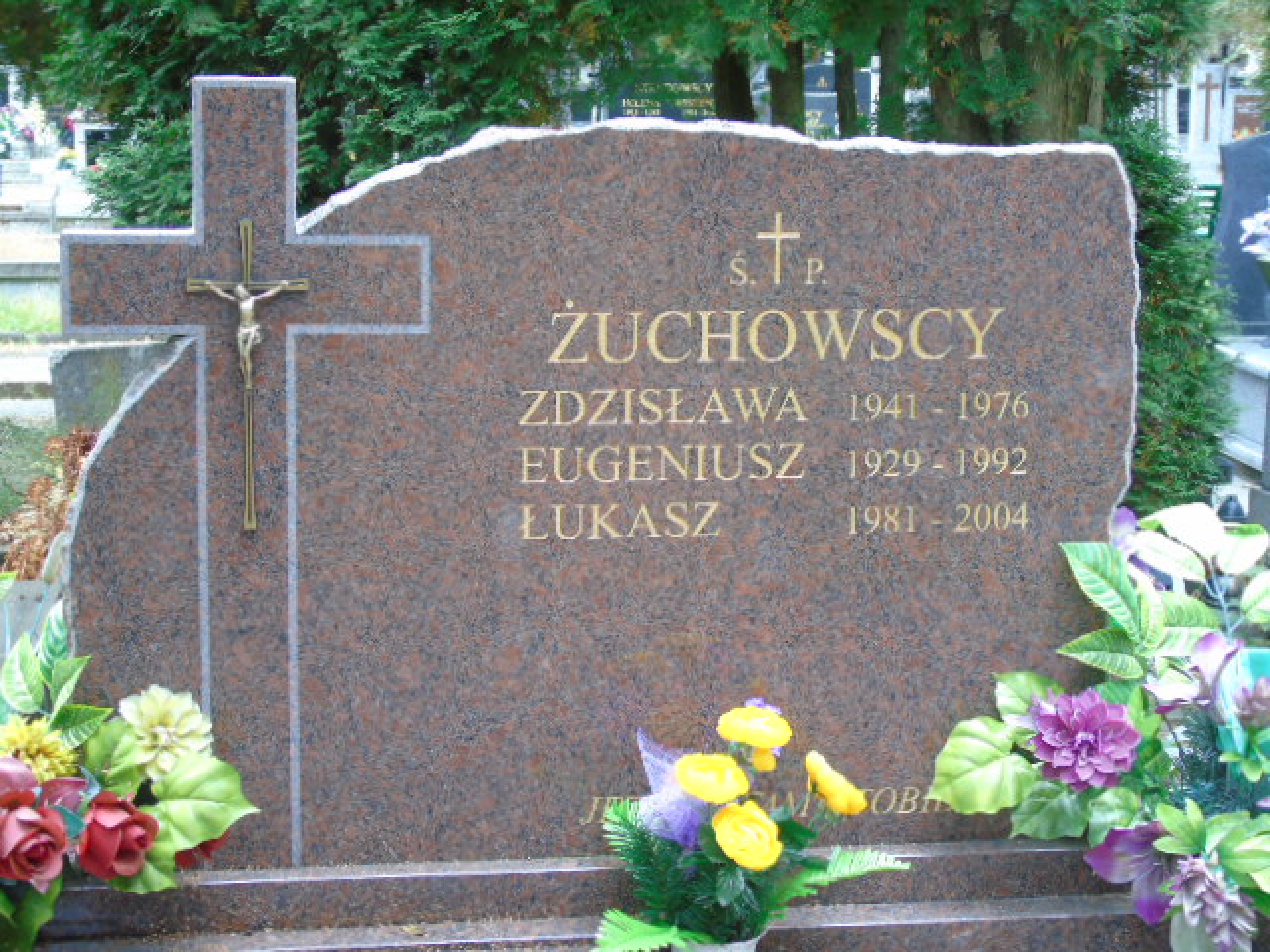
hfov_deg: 27.4
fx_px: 2605
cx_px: 635
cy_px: 476
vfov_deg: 20.7
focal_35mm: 71
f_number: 4.7
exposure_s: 1/30
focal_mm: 13
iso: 200
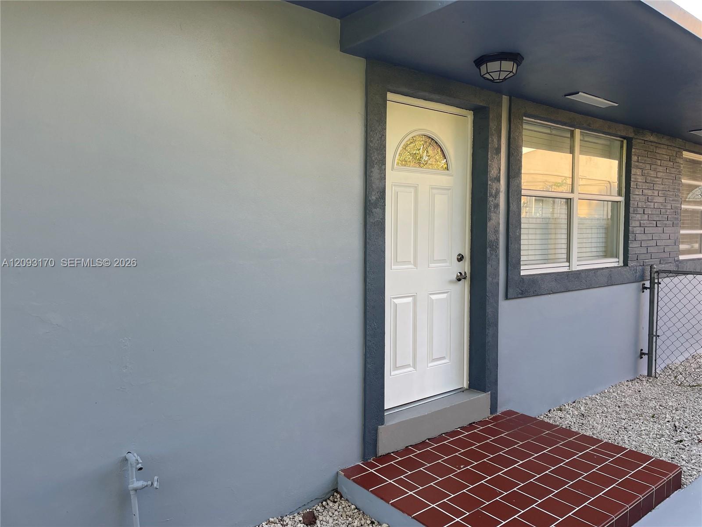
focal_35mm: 26
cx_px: 351
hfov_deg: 67.3
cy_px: 264
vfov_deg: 53.1
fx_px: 527
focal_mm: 4.2
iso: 32
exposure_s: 1/121
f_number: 1.6
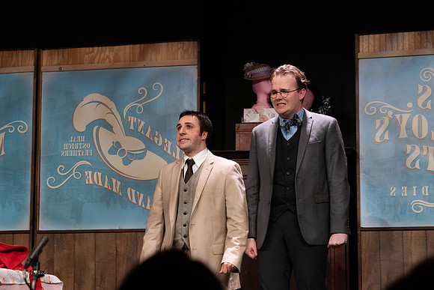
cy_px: 145
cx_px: 217
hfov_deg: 21.7
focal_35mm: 94
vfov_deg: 14.6
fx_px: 1133
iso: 4000
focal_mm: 94
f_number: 5.6
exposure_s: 1/400
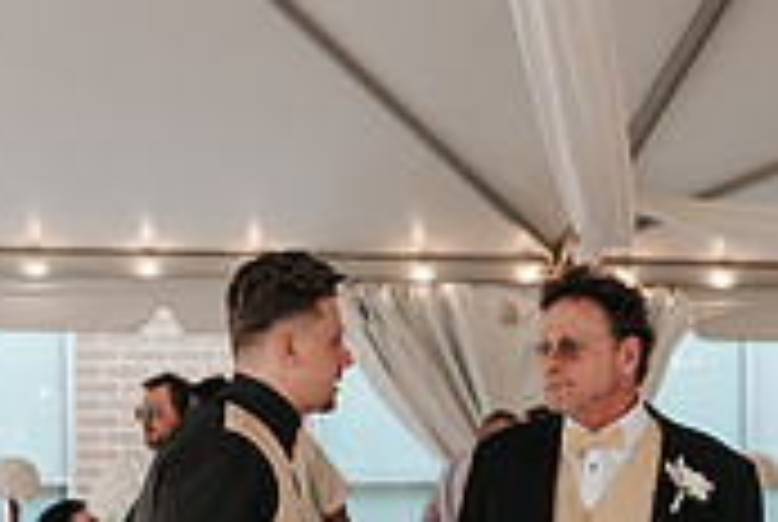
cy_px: 506
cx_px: 517
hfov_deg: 17.1
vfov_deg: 11.5
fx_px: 2576
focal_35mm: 119
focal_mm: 35
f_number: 2.8
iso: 360
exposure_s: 1/160
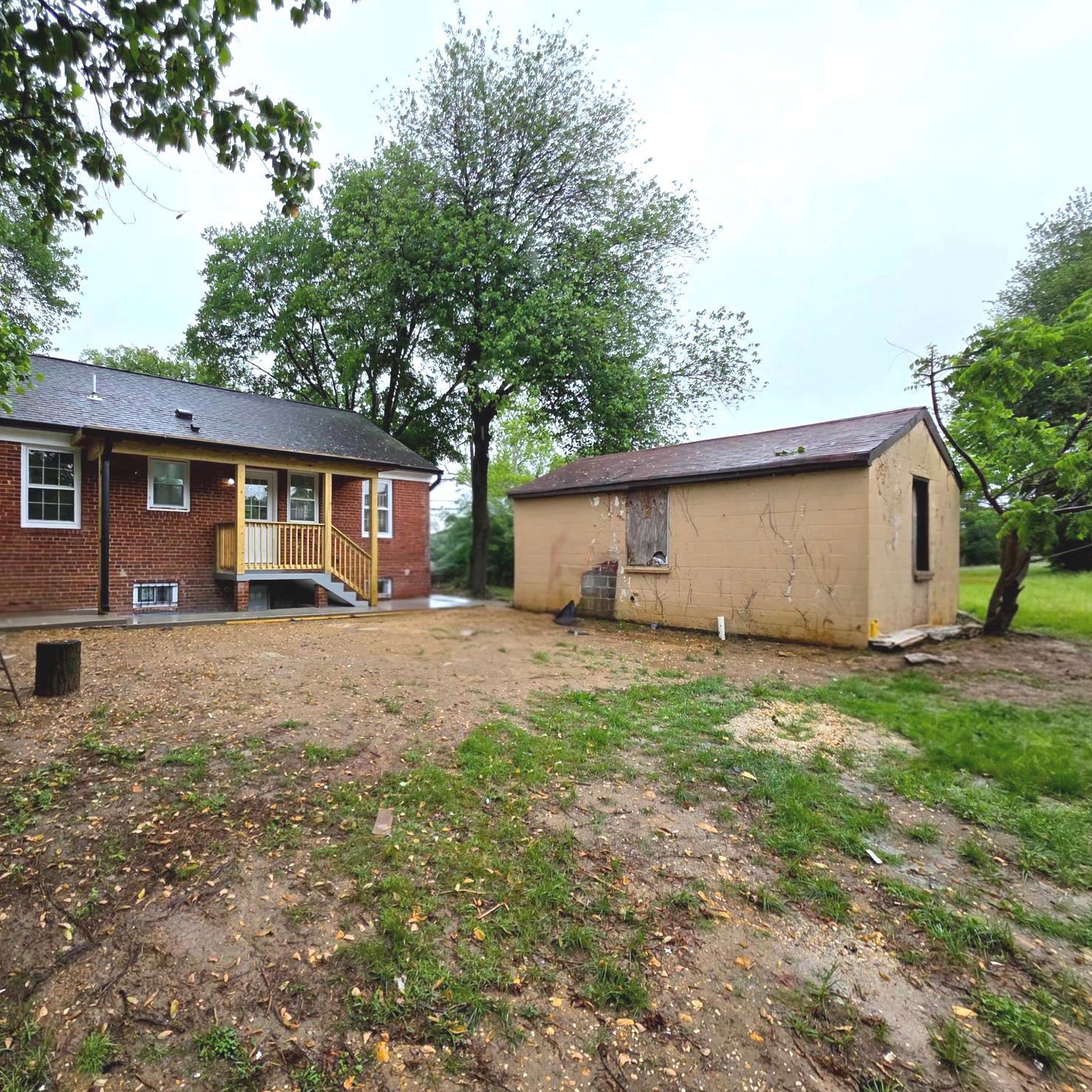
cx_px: 438
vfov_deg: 87.4
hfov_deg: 86.4
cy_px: 566
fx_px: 571
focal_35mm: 16
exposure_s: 1/625
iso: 40
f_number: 1.9
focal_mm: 2.2
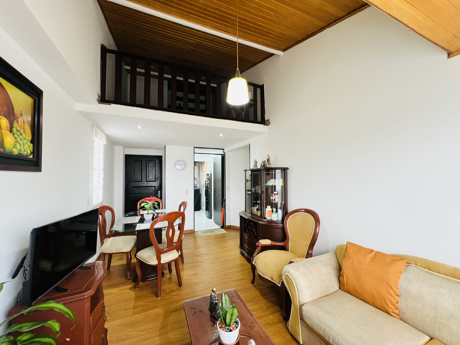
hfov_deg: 106.2
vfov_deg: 89.9
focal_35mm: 13
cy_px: 172
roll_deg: +0.2
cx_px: 230
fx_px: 173
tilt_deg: +1.0
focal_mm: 1.57
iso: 160
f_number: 1.8
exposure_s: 1/60
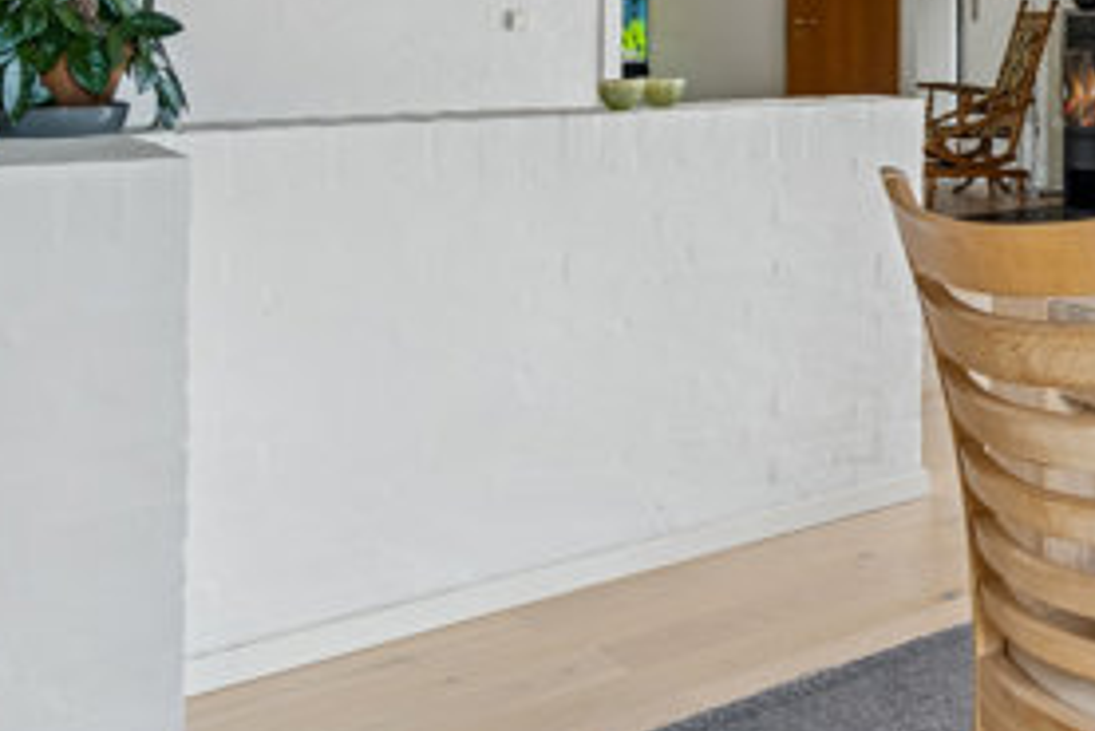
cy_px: -22
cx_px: 1427
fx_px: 1491
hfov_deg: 31.2
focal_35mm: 49
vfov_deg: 26.0
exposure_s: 1/13
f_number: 4
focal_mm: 17
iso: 400
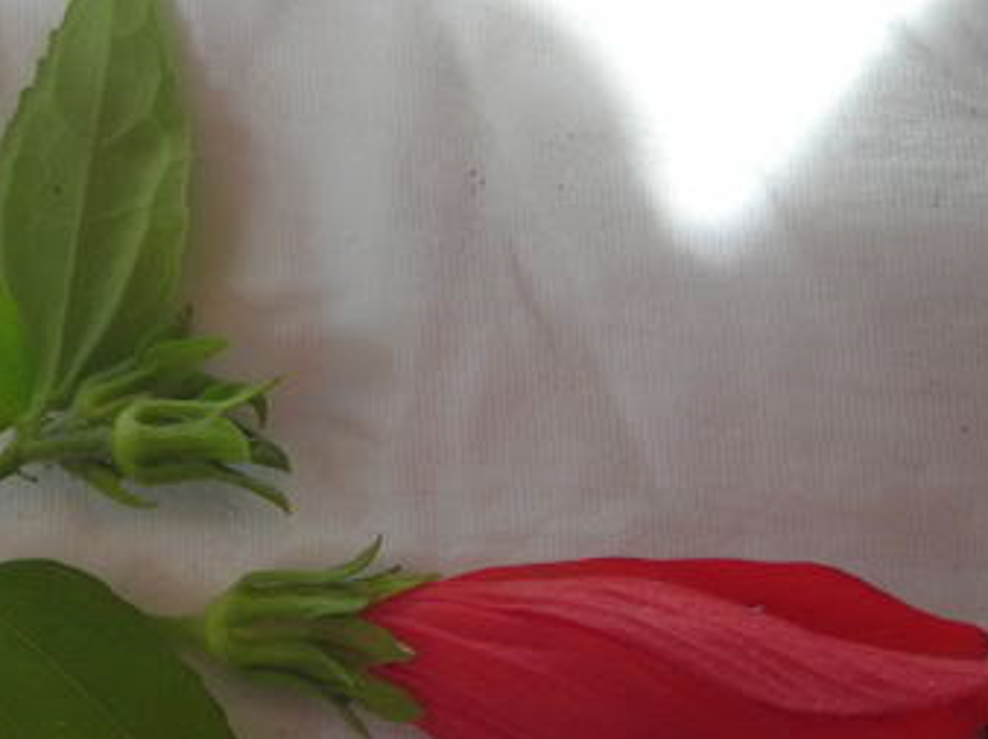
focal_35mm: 146
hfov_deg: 13.5
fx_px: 4164
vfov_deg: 10.1
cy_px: 441
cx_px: 251
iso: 50
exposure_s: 1/140
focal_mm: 12.7
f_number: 4.2
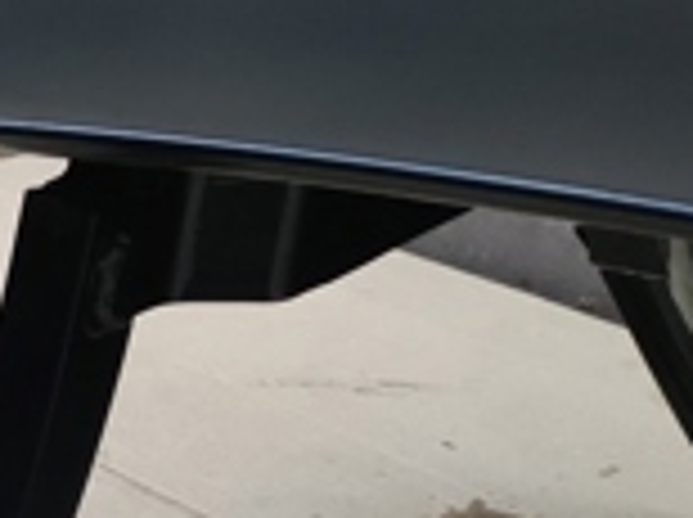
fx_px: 2079
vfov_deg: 13.4
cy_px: 770
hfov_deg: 16.2
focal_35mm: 104
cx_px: -518
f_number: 1.89
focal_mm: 5.43
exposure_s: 1/60
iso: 715
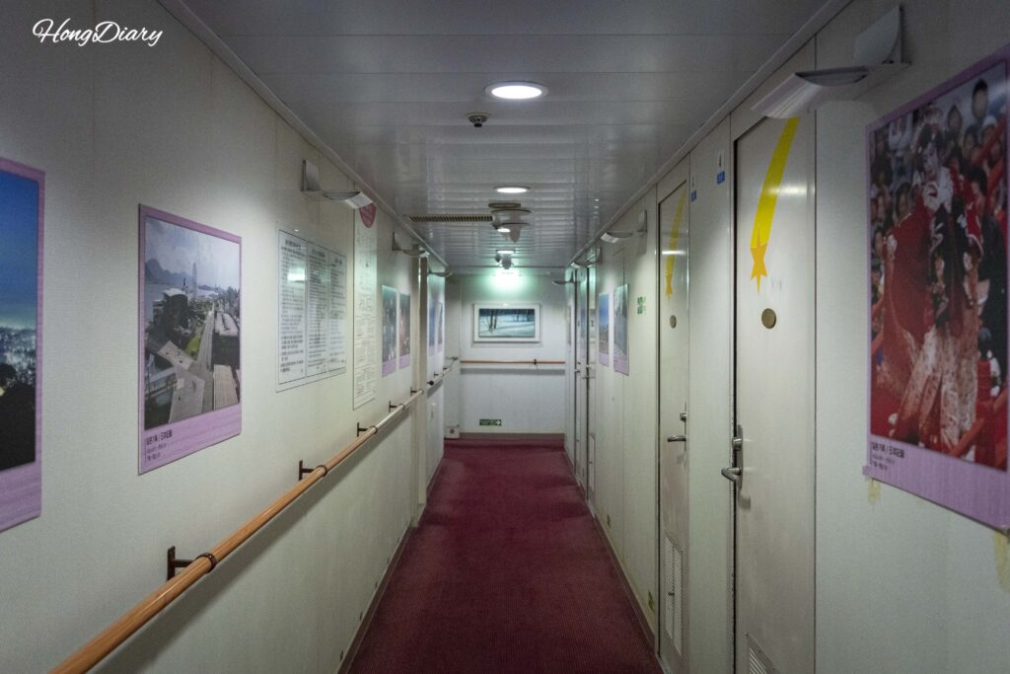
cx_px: 505
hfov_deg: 58.7
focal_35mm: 32
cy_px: 337
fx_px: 898
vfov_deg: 41.1
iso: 6400
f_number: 4.5
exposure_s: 1/160
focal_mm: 32
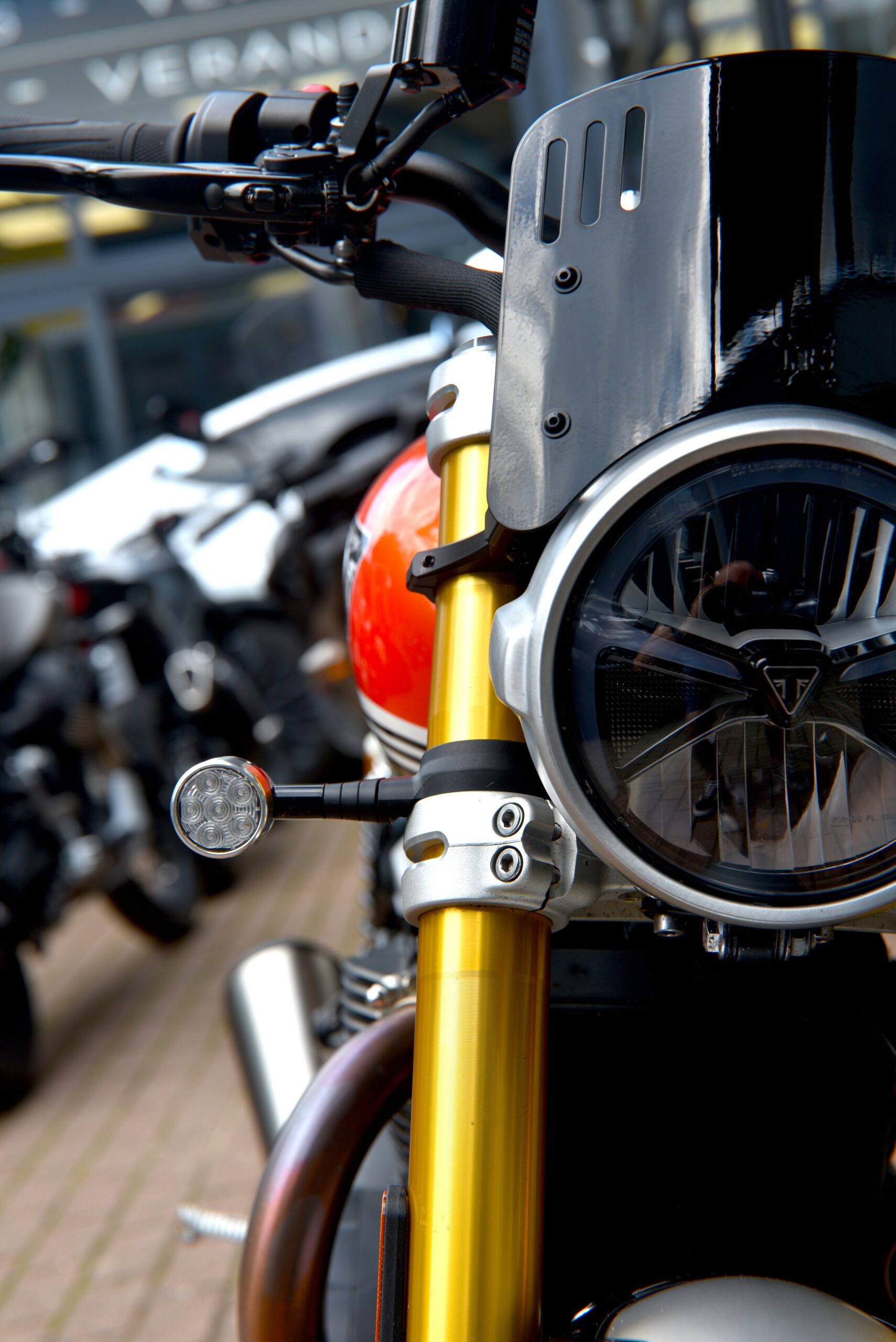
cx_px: 448
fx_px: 2611
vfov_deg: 28.8
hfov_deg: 19.5
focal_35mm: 70
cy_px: 671
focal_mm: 70
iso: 100
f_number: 6.3
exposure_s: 1/160
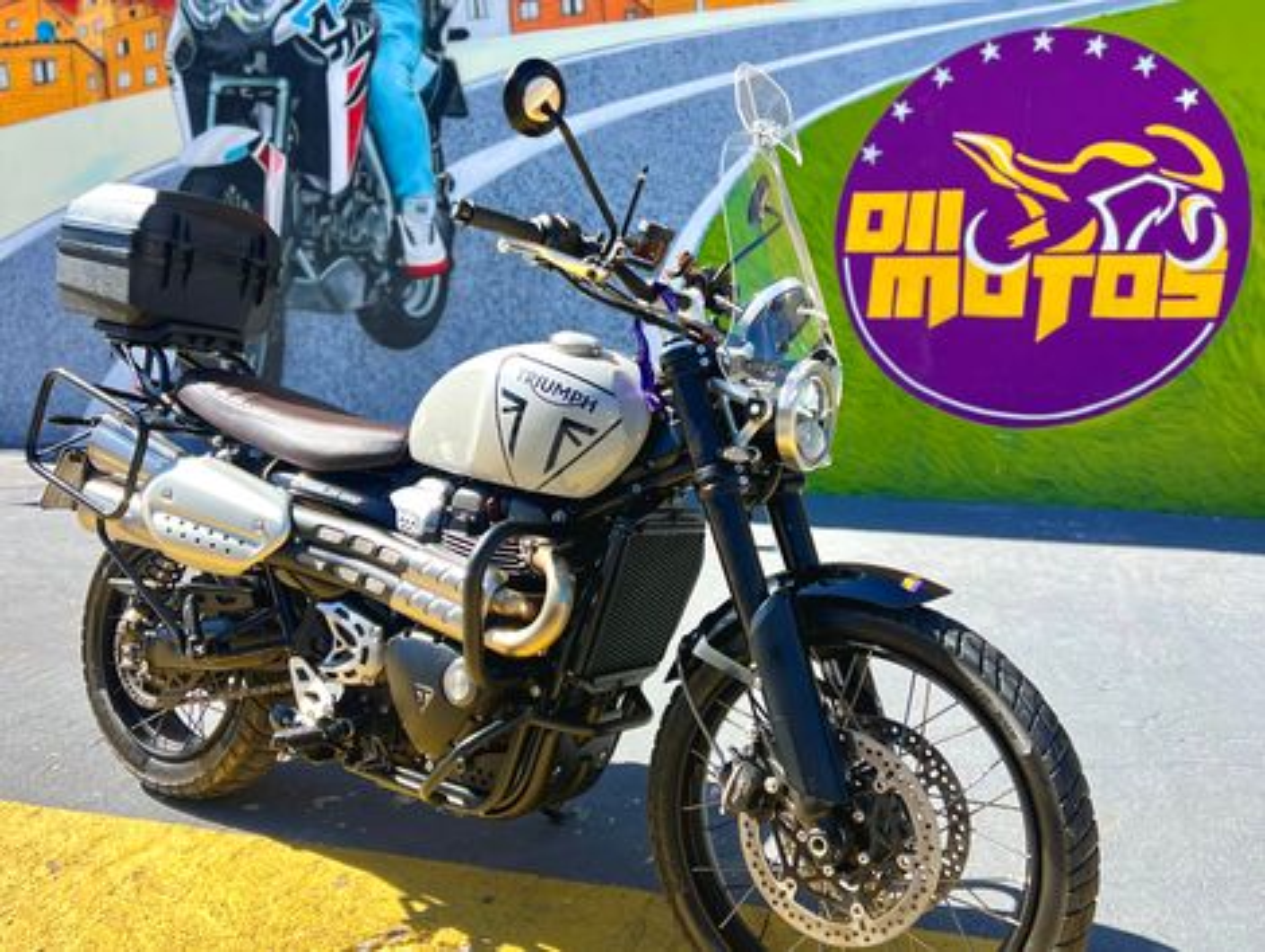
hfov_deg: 67.2
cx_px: 632
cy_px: 476
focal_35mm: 26
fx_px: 952
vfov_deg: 53.2
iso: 50
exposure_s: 1/1171
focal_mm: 5.7
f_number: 1.5
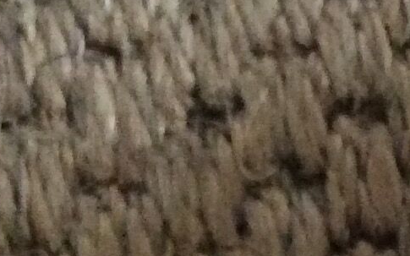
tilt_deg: -77.0
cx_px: 921
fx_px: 2022
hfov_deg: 10.3
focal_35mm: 181
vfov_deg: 7.1
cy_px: 408
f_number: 2.4
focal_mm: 3.3
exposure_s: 1/17
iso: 320
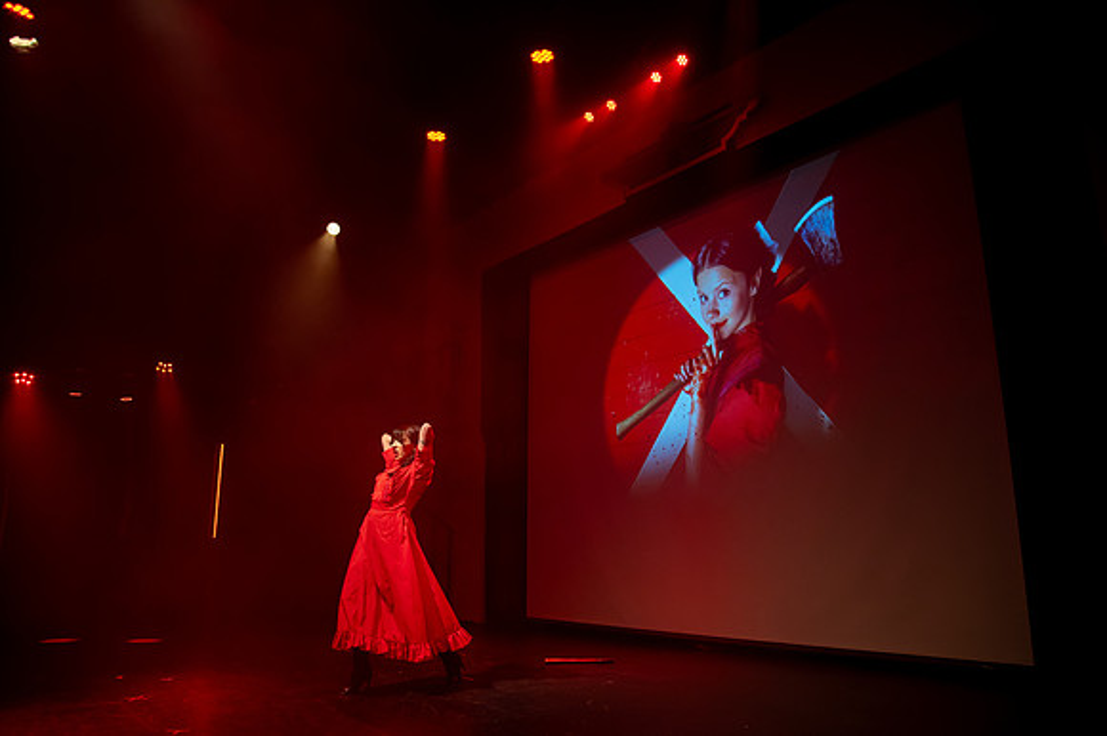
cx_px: 554
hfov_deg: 73.8
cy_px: 368
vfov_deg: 53.1
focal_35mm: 24
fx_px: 738
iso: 3200
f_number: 4
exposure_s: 1/200
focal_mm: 24
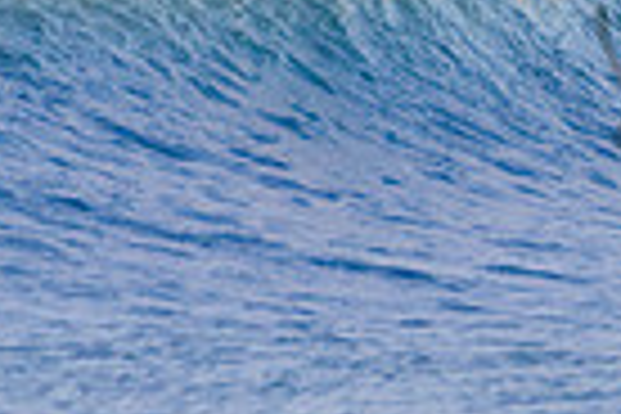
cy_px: 38
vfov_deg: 0.5
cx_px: 1057
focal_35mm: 2553
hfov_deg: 0.8
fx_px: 44036
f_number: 5.6
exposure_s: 1/2000
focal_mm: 500
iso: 560
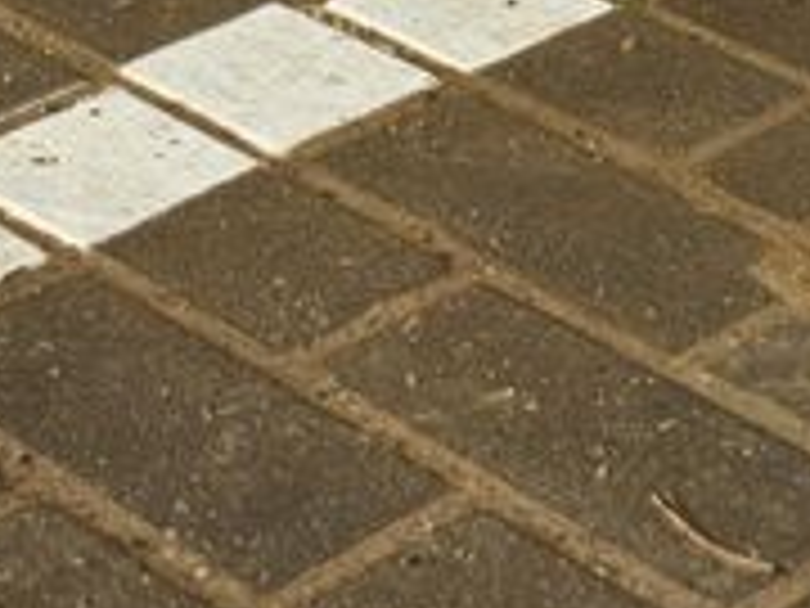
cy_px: -1306
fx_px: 3580
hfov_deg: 12.9
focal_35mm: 153
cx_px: 580
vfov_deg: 8.1
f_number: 1.7
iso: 10
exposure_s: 1/532
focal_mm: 6.3
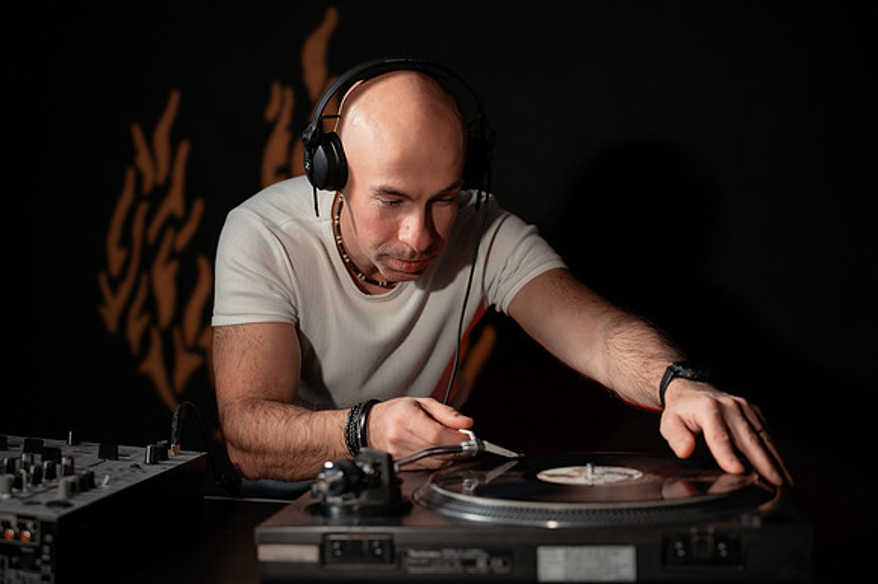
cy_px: 292
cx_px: 439
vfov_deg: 27.0
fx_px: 1219
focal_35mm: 50
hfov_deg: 39.6
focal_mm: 50
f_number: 2.8
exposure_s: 1/125
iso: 400
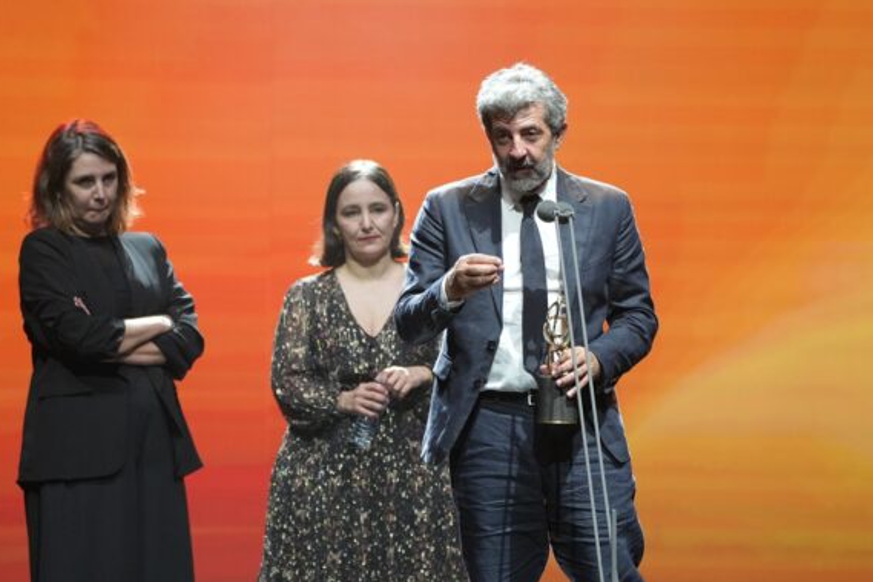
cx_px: 413
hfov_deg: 5.1
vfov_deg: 3.4
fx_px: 9794
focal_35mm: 404
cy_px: 327
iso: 5000
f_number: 5.6
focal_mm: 330
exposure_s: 1/500
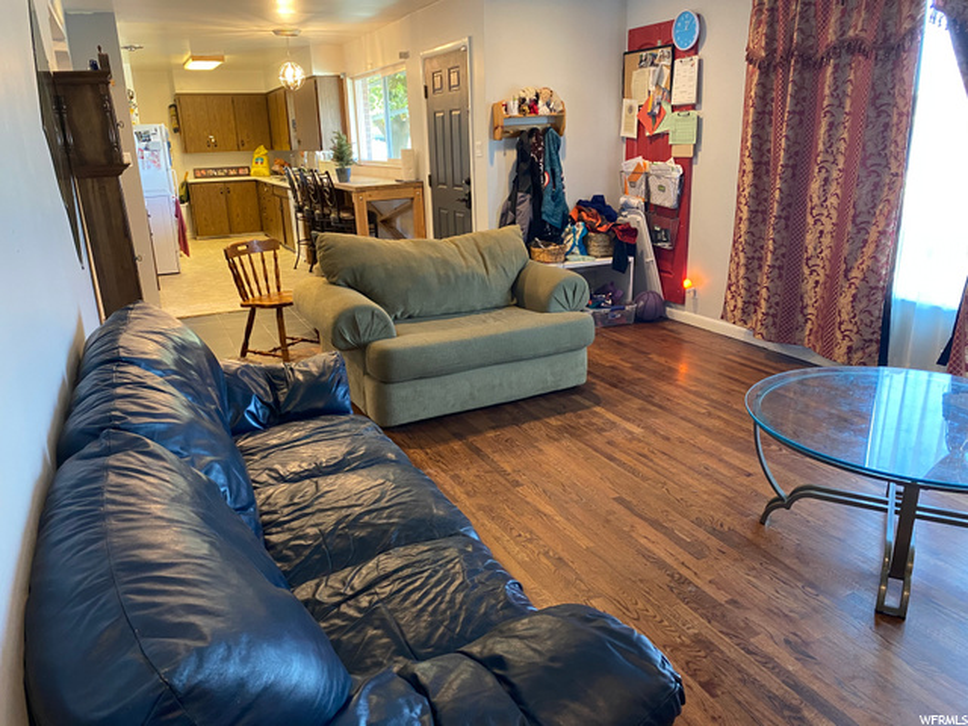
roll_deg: +2.1
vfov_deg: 53.1
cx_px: 484
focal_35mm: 26
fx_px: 727
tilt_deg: -16.0
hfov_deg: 67.3
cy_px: 363
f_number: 1.8
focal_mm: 4.25
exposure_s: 1/60
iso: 320
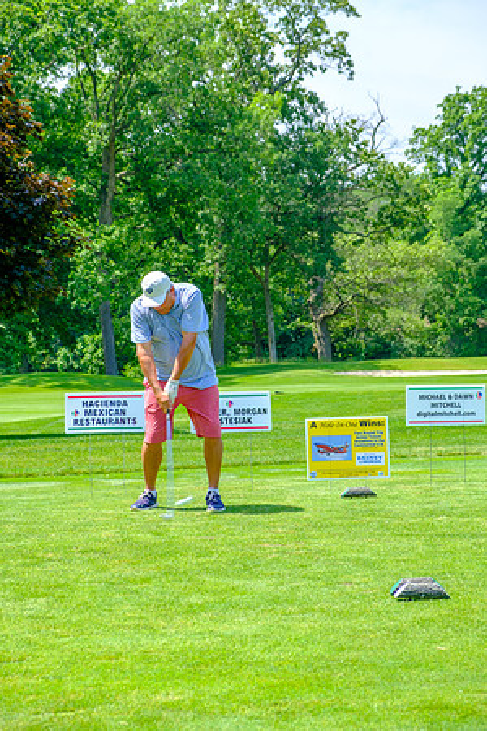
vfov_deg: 25.7
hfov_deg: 17.3
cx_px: 244
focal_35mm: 79
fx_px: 1603
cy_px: 366
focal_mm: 52.7
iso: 200
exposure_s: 1/500
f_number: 5
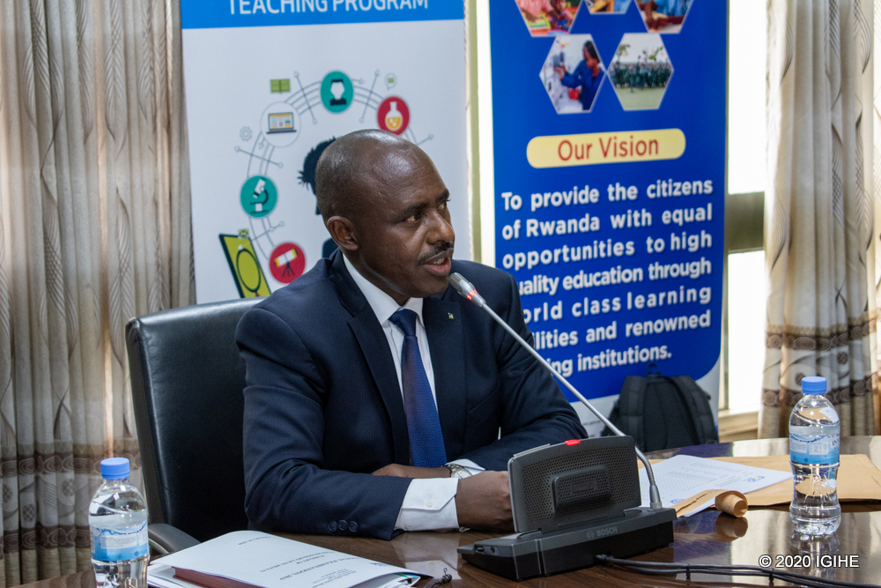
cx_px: 440
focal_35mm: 75
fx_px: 1836
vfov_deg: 18.2
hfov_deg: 27.0
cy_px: 294
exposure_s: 1/40
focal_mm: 50
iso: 2000
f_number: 5.6
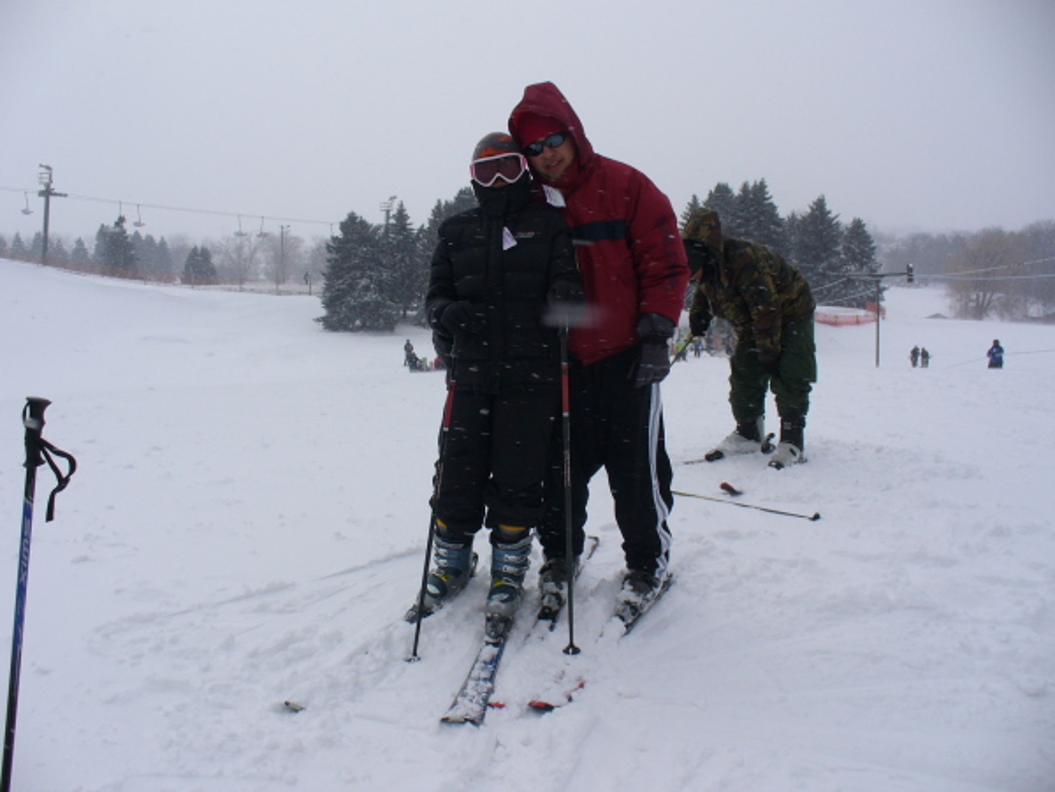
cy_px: 396
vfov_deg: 38.7
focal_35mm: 37
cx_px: 528
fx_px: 1128
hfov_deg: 50.1
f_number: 5.6
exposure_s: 1/500
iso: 80
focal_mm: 6.1
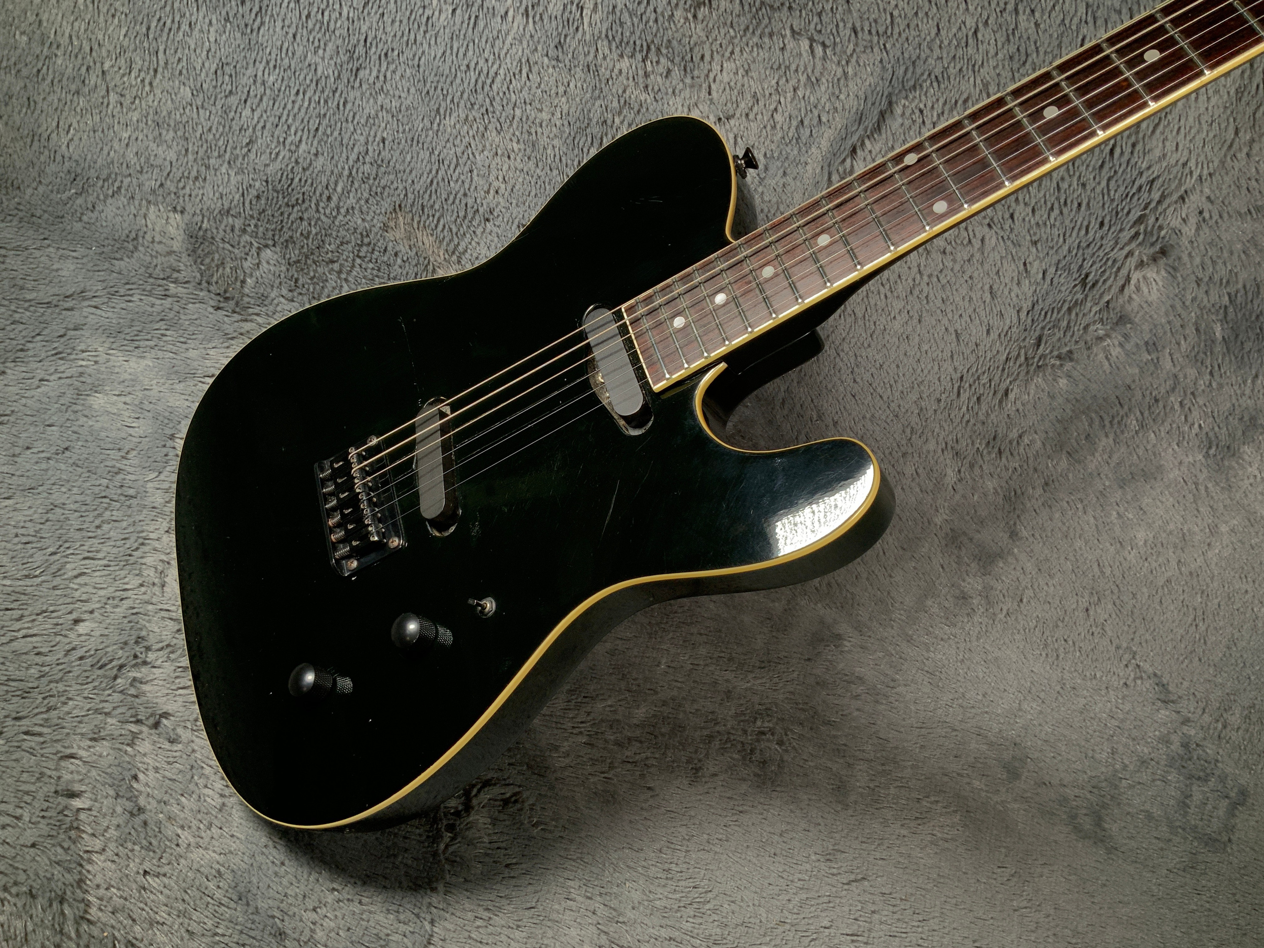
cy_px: 474
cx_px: 632
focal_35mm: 29
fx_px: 1059
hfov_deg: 61.7
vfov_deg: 48.2
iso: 40
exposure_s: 1/104
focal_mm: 3
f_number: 1.8
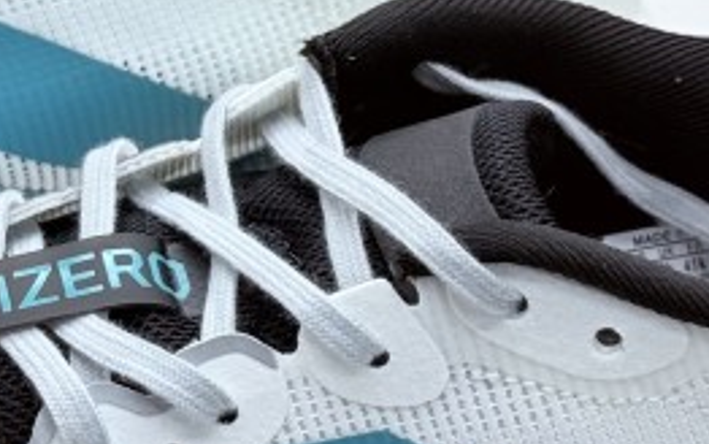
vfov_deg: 15.6
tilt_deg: -28.2
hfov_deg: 24.9
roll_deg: +0.2
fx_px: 1604
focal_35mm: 83
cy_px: 49
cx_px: 318
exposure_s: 1/663
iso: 64
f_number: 1.78
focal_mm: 6.76
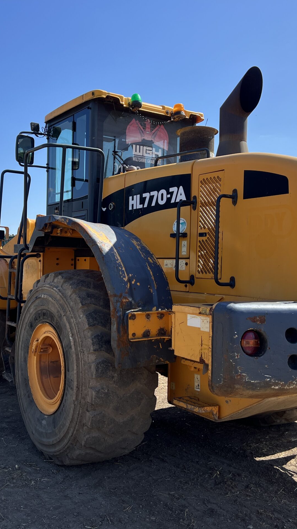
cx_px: 127
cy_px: 265
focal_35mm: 38
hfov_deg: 31.1
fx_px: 532
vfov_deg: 52.8
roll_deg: -0.7
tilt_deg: +0.4
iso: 50
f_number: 1.5
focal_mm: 5.7
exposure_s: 1/2994
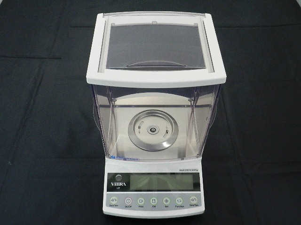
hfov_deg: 56.8
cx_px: 150
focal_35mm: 32
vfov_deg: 44.2
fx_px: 278
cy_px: 112
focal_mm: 5.6
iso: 400
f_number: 3.7
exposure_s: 1/10
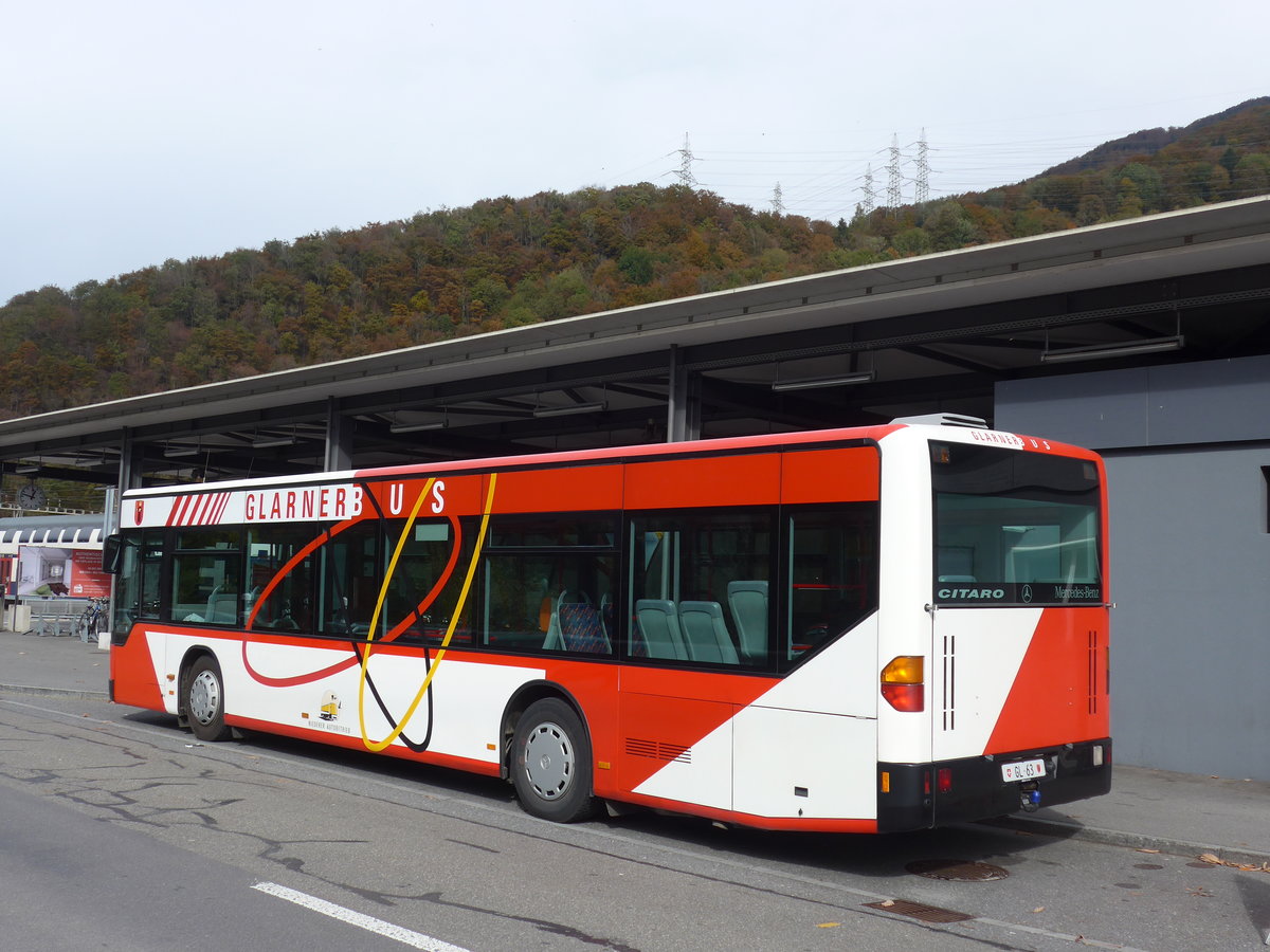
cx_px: 635
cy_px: 476
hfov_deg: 47.9
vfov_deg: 36.8
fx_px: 1431
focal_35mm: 39
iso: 80
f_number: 2.8
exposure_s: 1/1300
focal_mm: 8
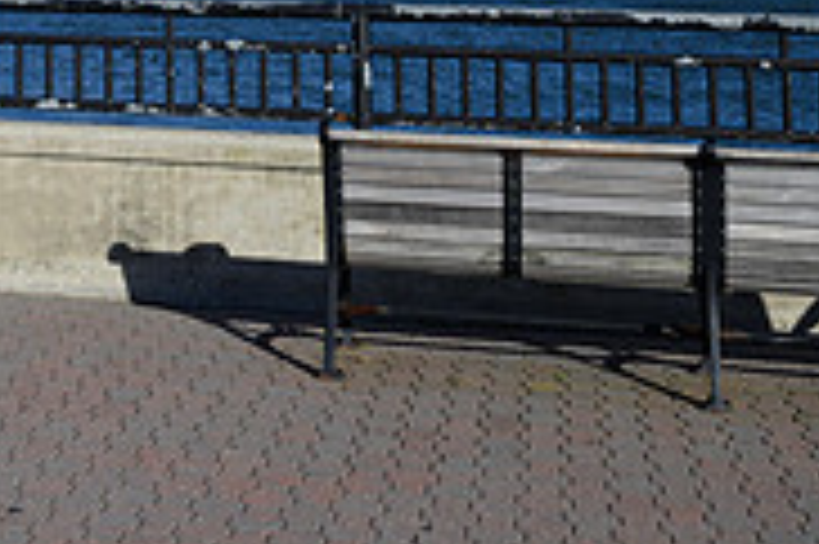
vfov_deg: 14.0
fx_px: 2068
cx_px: -180
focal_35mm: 91
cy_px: -281
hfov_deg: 20.8
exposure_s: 1/500
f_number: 5.6
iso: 64
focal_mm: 28.5
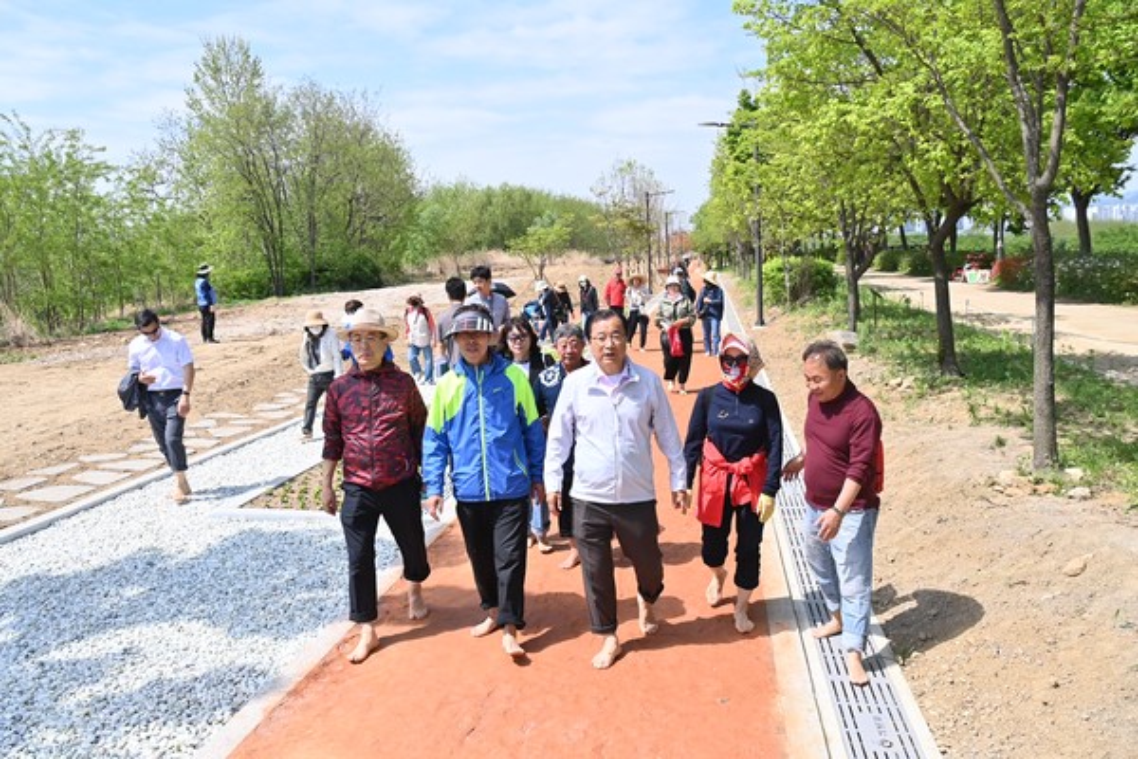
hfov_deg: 58.7
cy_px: 380
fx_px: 1011
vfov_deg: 41.1
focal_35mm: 32
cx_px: 569
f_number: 7.1
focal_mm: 32
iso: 800
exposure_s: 1/2000
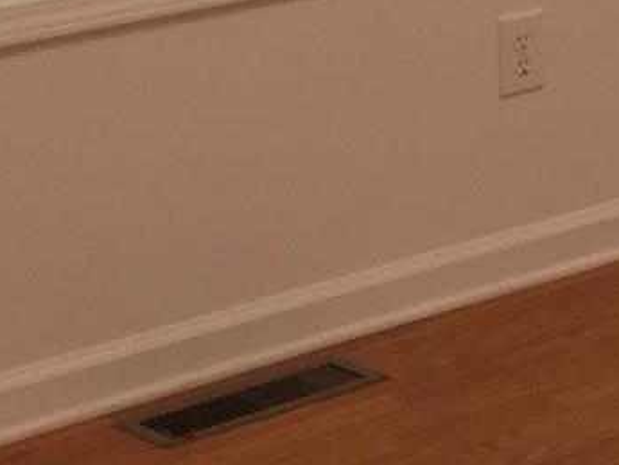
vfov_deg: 8.4
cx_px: 1417
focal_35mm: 172
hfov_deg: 10.2
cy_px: -336
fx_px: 3077
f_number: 2.2
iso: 40
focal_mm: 4.15
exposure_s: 1/30
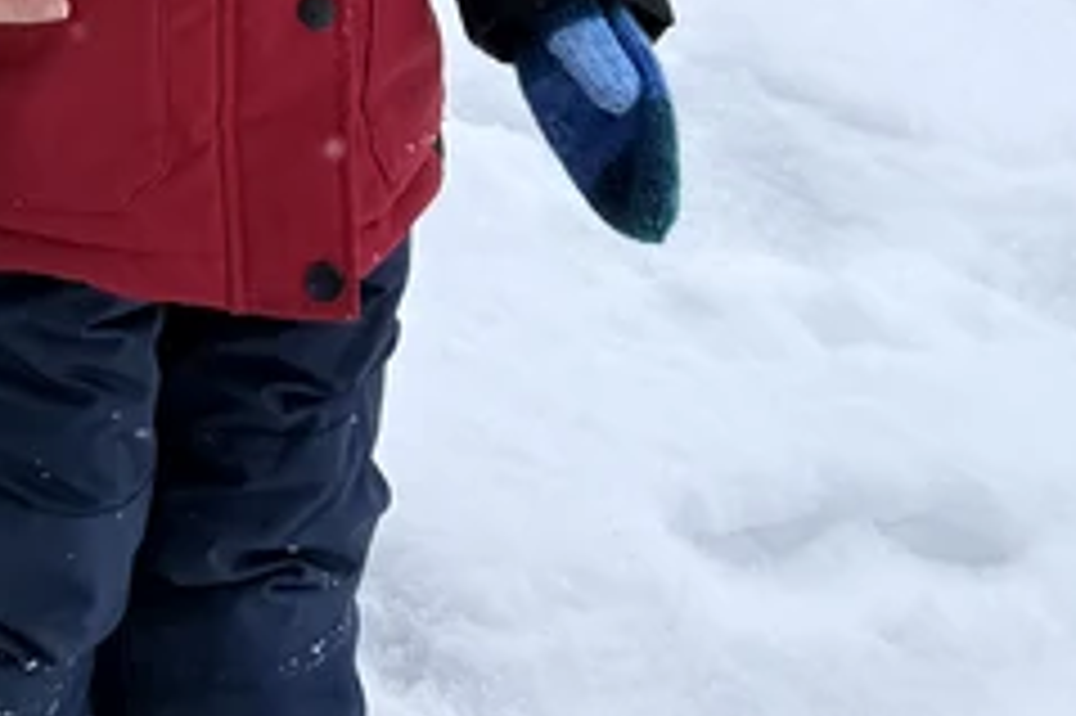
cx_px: -252
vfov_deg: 12.7
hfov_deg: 20.2
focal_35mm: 94
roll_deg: -0.6
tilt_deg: -6.7
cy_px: -718
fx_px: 2808
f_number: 1.78
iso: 80
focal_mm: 6.76
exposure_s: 1/1949
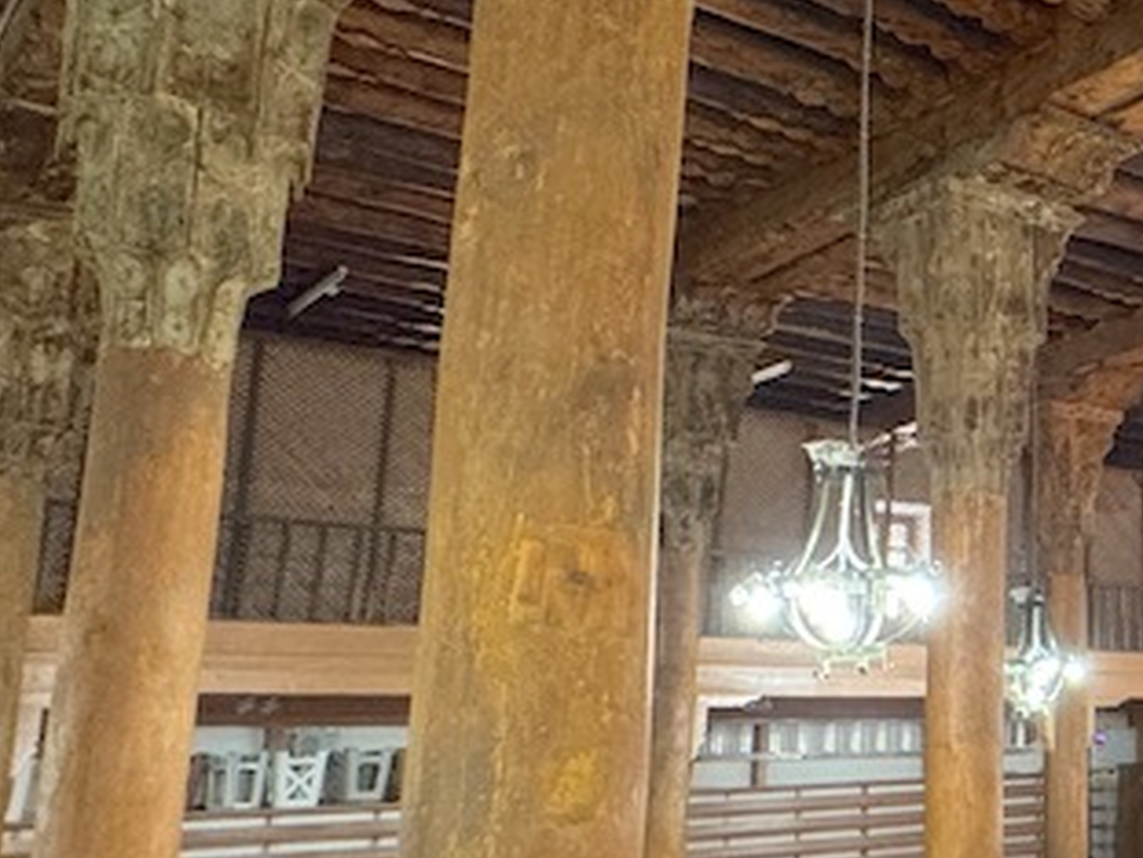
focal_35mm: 46
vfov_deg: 31.5
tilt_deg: +12.2
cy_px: 455
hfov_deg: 31.1
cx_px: 1517
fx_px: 1519
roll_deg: +3.2
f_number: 2.2
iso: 500
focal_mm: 2.22
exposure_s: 1/50
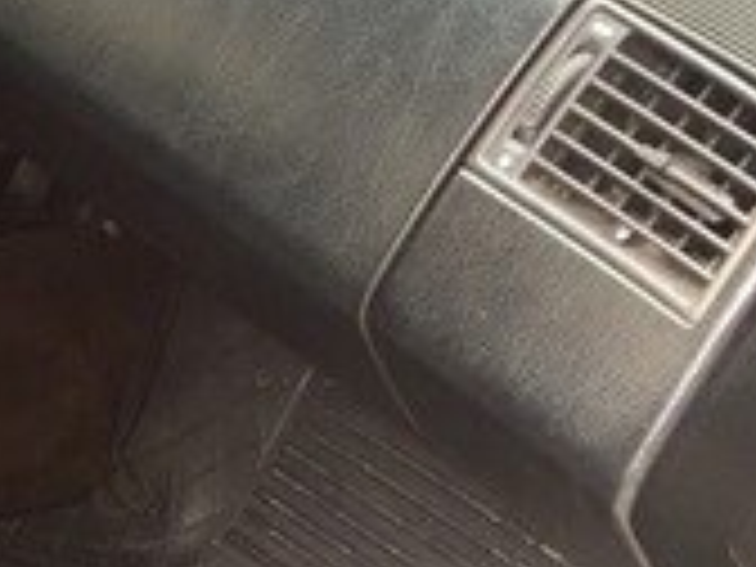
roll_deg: +0.4
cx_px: -711
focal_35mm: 114
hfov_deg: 14.6
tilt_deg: -34.5
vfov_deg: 13.0
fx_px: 2490
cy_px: 290
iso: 40
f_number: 2.2
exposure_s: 1/50
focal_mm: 4.15
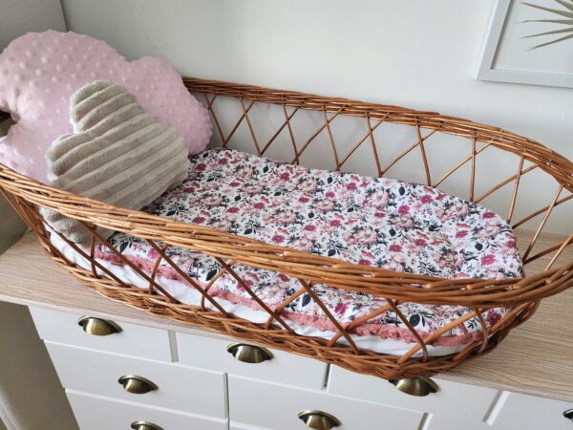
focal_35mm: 23
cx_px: 286
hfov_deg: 73.9
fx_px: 381
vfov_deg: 58.9
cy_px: 215
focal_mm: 6.4
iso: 1000
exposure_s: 1/120
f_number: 1.8
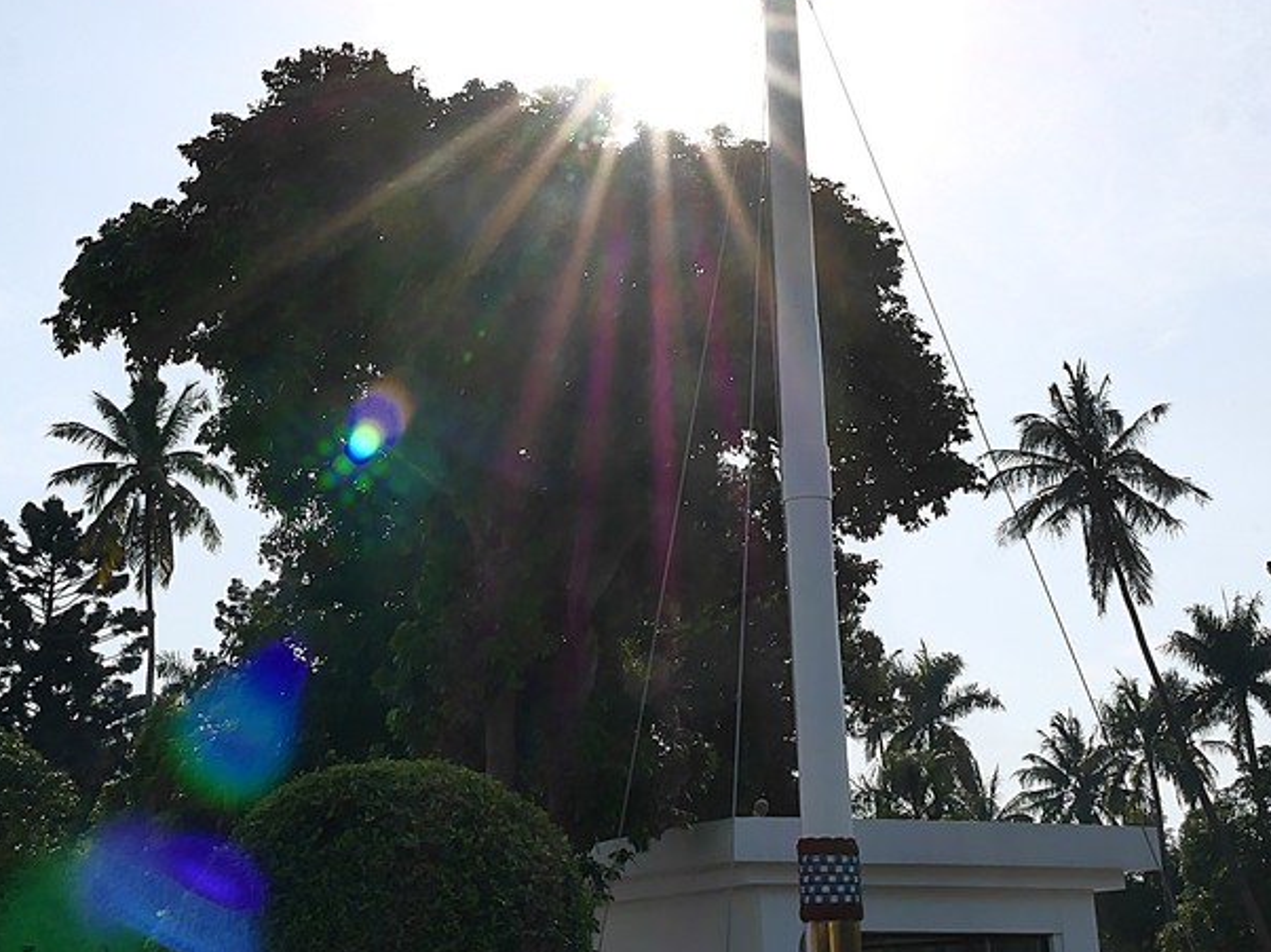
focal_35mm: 51
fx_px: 1872
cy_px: 242
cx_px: 513
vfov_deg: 28.1
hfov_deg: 37.4
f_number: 20
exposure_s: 1/160
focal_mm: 16
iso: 125
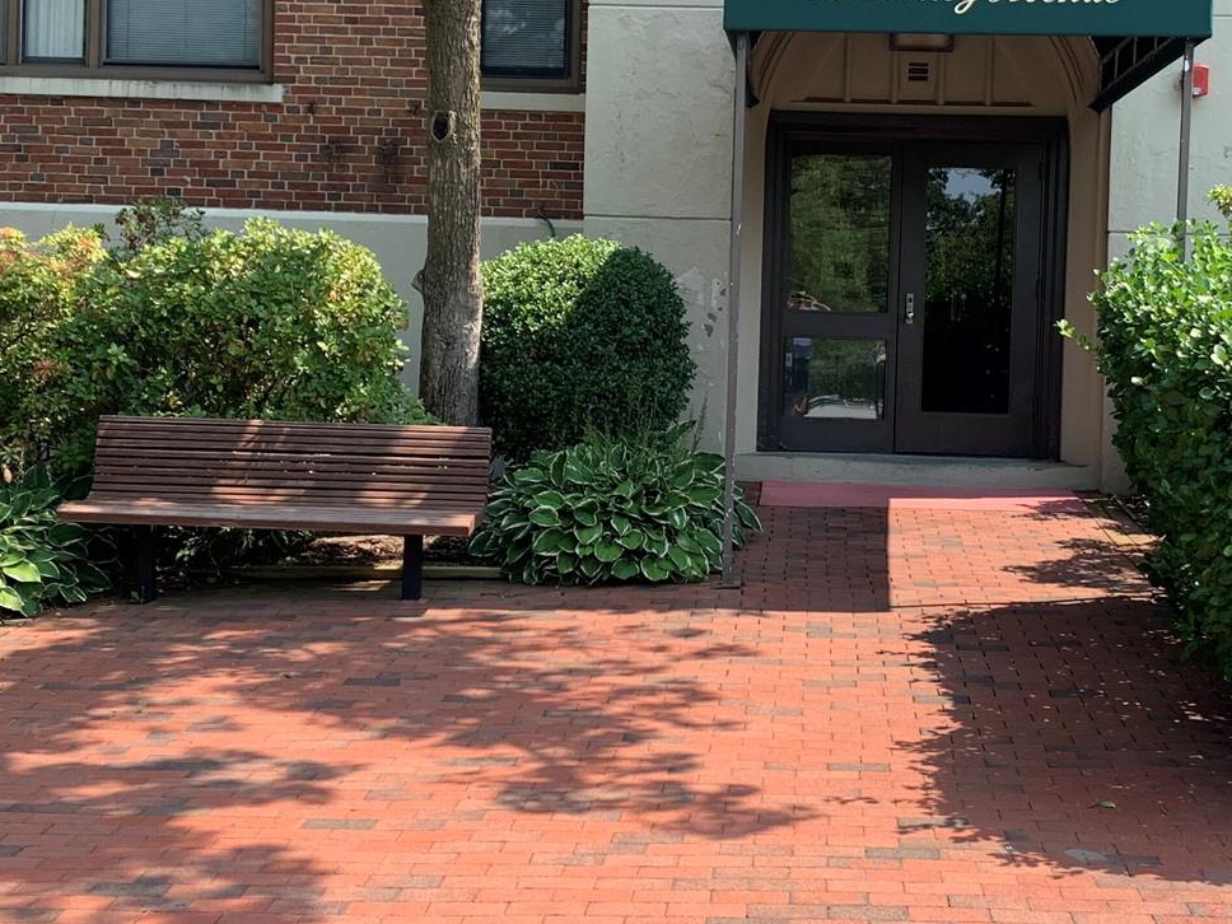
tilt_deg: -1.2
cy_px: 333
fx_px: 1957
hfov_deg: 34.8
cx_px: 741
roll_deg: -1.9
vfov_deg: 26.5
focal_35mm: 55
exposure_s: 1/673
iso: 25
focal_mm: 4.25
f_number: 1.8
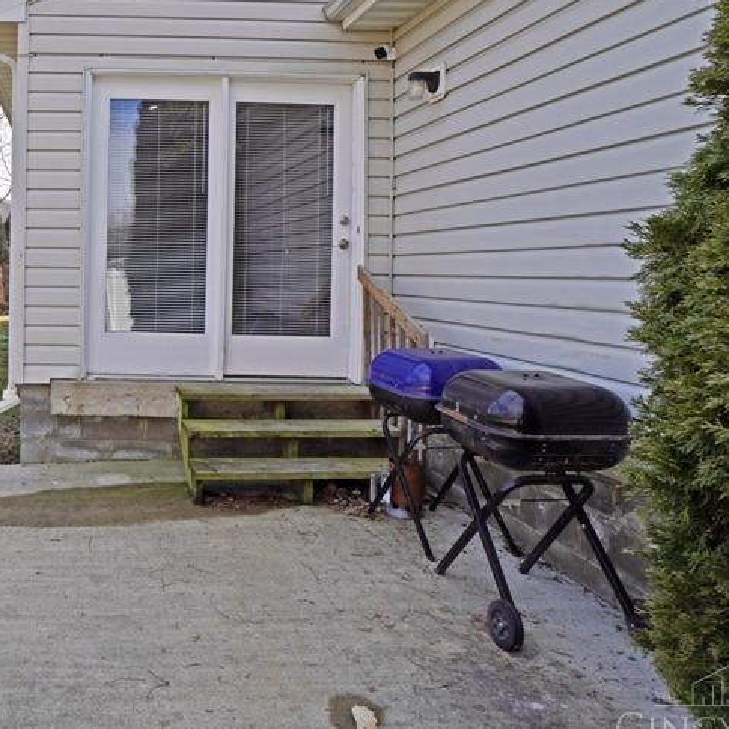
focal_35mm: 27
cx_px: 75
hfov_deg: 52.1
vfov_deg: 58.2
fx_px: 643
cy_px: 266
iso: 100
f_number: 8
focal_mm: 10
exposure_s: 1/200
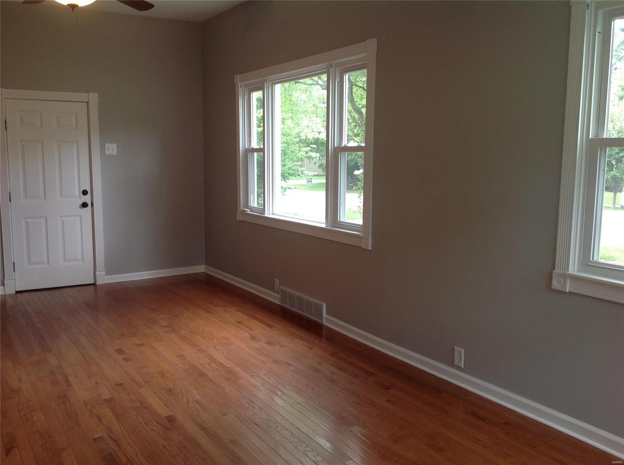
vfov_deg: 40.6
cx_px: 312
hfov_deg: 52.7
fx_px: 630
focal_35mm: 35
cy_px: 232
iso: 50
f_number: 2.4
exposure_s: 1/20
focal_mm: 4.28
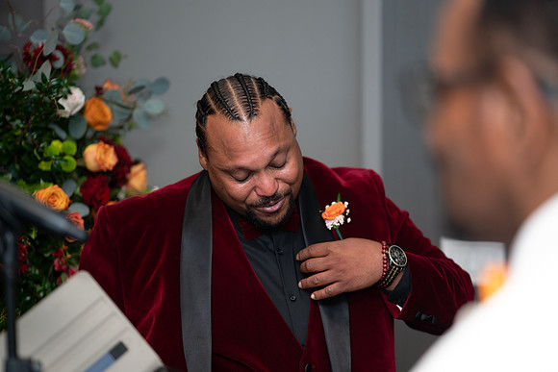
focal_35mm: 85
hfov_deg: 23.9
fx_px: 1318
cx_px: 279
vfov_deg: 16.1
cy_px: 186
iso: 640
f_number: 2
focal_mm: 85
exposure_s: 1/400
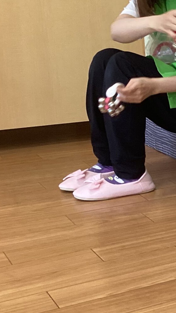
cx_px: 375
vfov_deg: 24.7
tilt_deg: -14.8
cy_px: 162
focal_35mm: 86
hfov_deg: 12.2
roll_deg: -0.9
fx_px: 713
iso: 100
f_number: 2.4
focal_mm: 3.3
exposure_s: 1/60
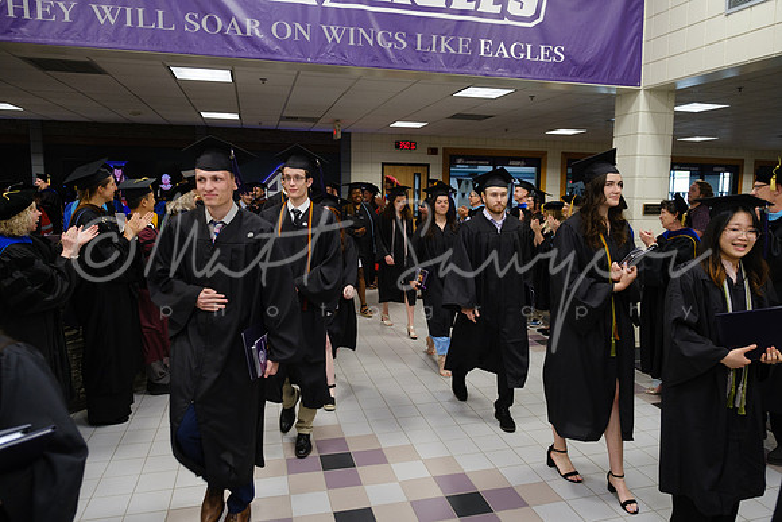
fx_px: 521
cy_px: 261
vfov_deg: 53.2
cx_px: 391
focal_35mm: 24
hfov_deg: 73.7
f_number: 2.8
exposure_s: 1/125
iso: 1250
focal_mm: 16
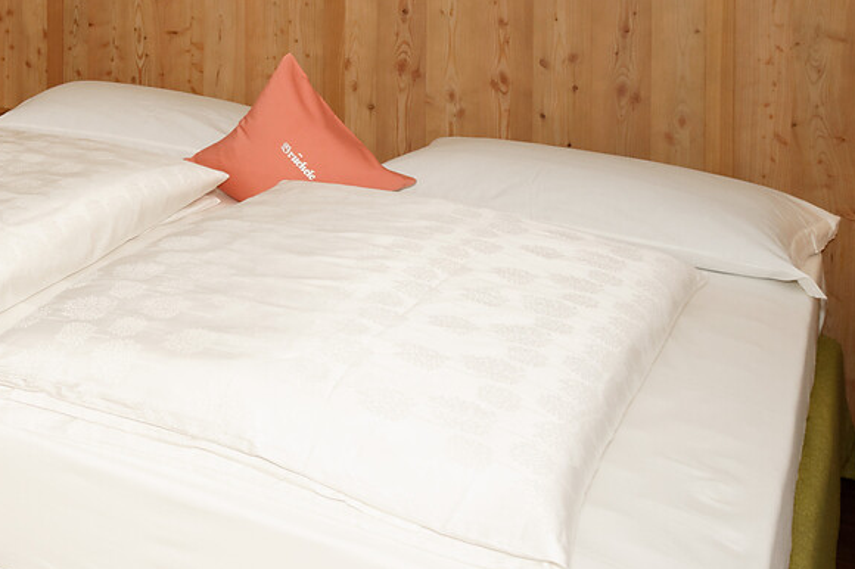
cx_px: -233
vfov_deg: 22.9
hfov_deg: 30.4
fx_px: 1258
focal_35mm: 53
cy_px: -156
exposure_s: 1/80
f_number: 11
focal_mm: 16
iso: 100
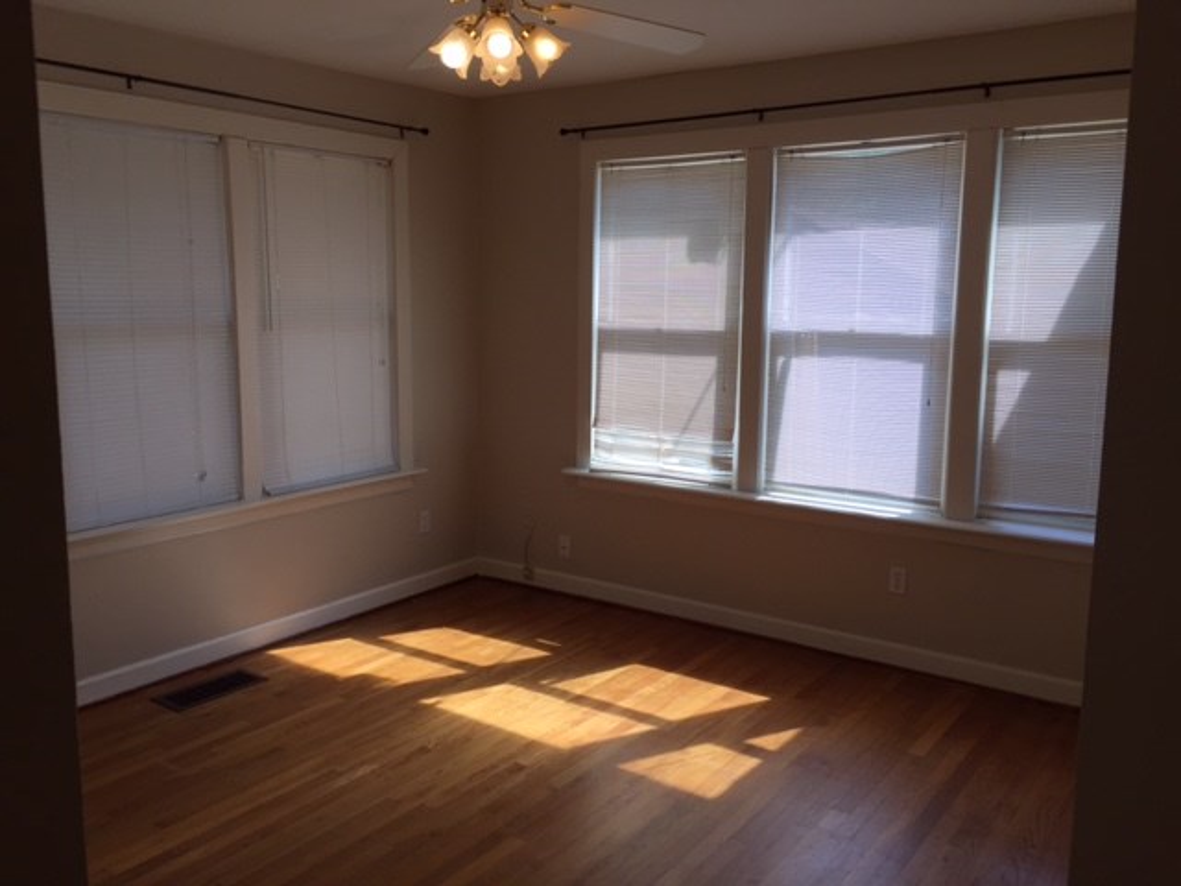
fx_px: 989
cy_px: 443
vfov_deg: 48.2
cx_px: 590
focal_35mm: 29
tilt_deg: -8.7
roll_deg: -1.4
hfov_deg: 61.7
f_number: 2.2
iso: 32
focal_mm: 4.15
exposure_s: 1/332
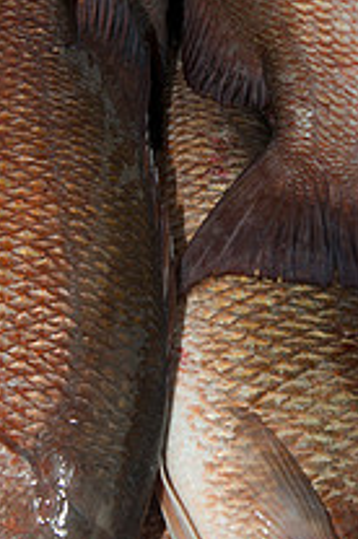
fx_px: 1422
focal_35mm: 95
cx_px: 217
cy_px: 62
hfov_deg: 14.3
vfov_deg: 21.1
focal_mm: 44
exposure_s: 1/250
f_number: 7.1
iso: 400
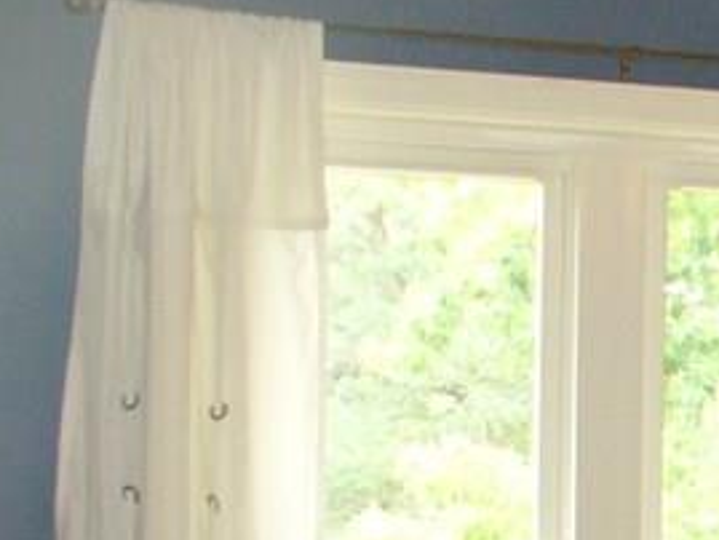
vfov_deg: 10.0
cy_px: 936
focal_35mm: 141
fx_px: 2930
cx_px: 1238
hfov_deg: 12.9
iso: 300
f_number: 2.8
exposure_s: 1/60
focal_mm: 6.1
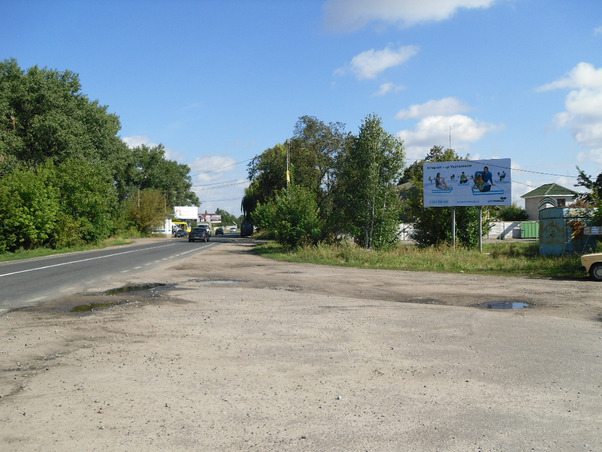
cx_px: 301
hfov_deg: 54.0
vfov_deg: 41.8
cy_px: 226
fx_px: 591
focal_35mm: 34
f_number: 8.1
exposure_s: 1/158
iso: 80
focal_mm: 6
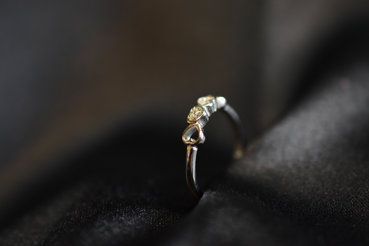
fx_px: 615
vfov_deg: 22.6
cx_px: 184
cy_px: 123
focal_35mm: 60
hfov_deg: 33.4
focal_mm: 40
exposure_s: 1/100
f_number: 3.3
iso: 800
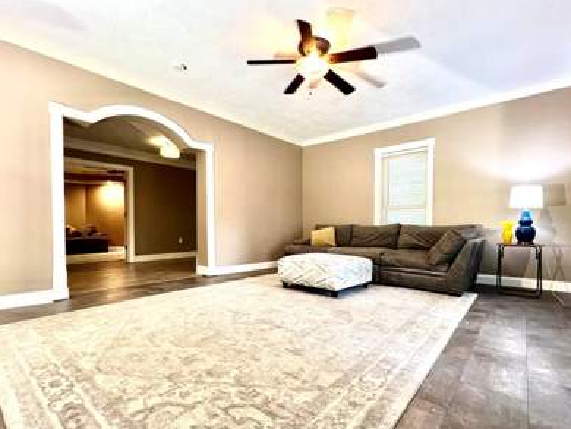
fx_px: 264
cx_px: 306
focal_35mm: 16
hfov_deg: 94.3
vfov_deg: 77.9
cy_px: 236
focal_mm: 1.57
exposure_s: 1/60
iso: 400
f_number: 1.8
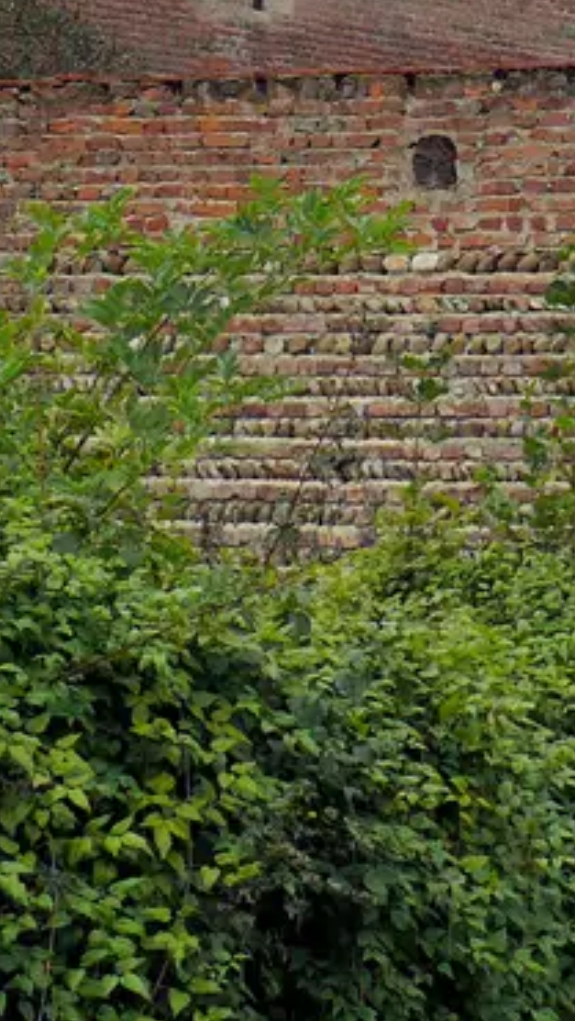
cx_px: 558
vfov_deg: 15.0
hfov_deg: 8.7
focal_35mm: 139
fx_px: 3763
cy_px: -129
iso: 100
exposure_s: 1/125
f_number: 3.6
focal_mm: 7.9
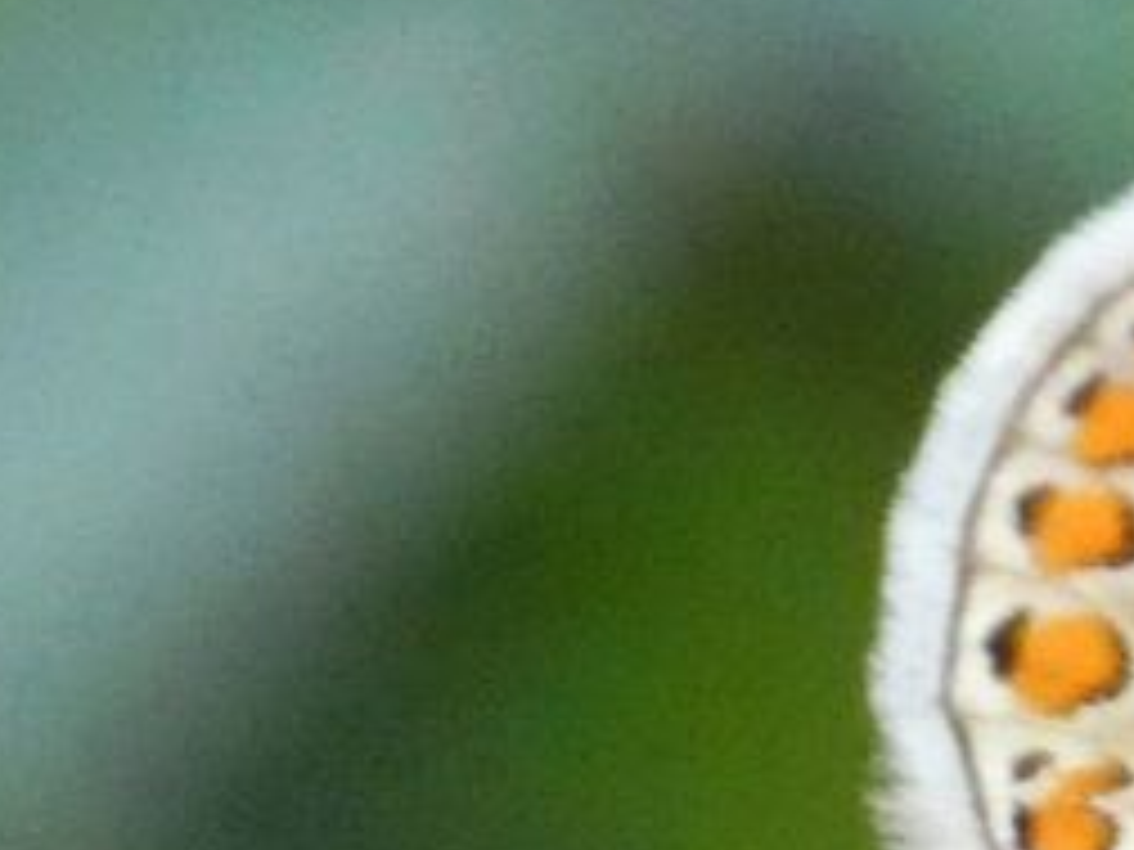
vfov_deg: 0.7
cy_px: 863
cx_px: 1888
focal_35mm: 2171
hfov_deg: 0.9
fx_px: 71121
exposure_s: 1/100
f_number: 5.6
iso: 1250
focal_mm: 115
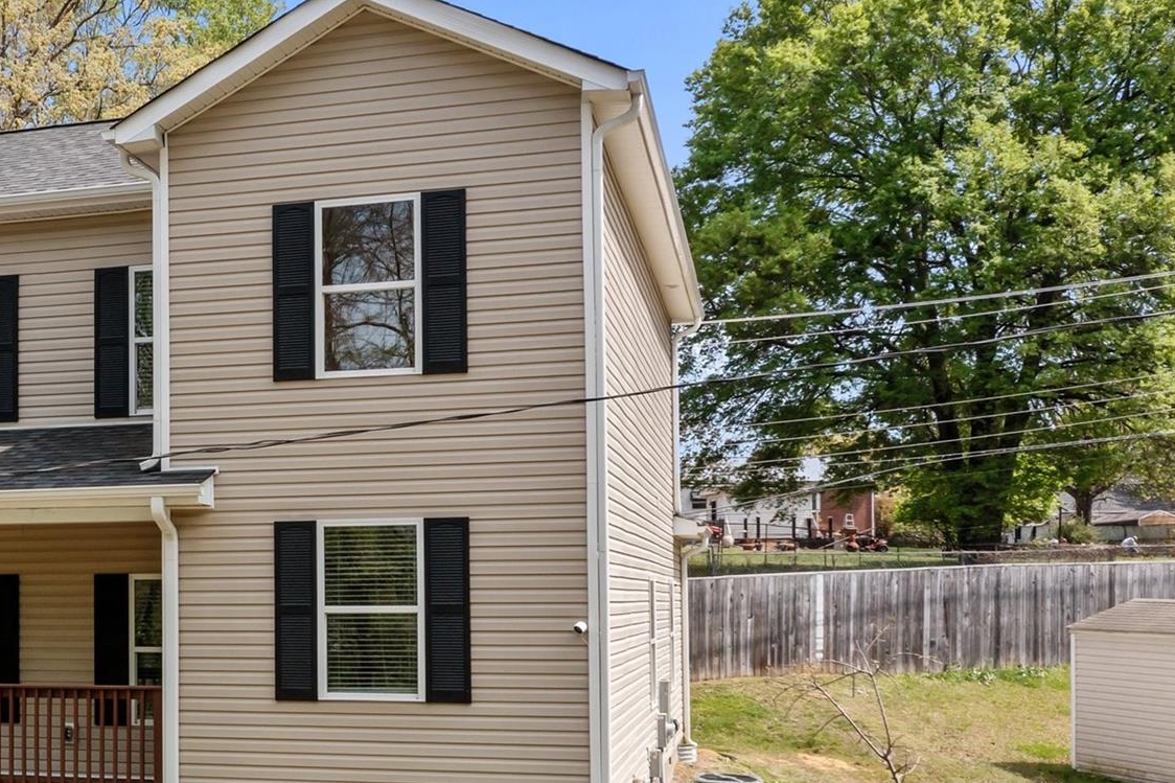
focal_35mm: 51
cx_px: 119
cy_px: 554
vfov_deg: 26.2
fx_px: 1664
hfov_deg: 36.5
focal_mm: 10.26
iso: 100
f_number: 5
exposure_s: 1/500
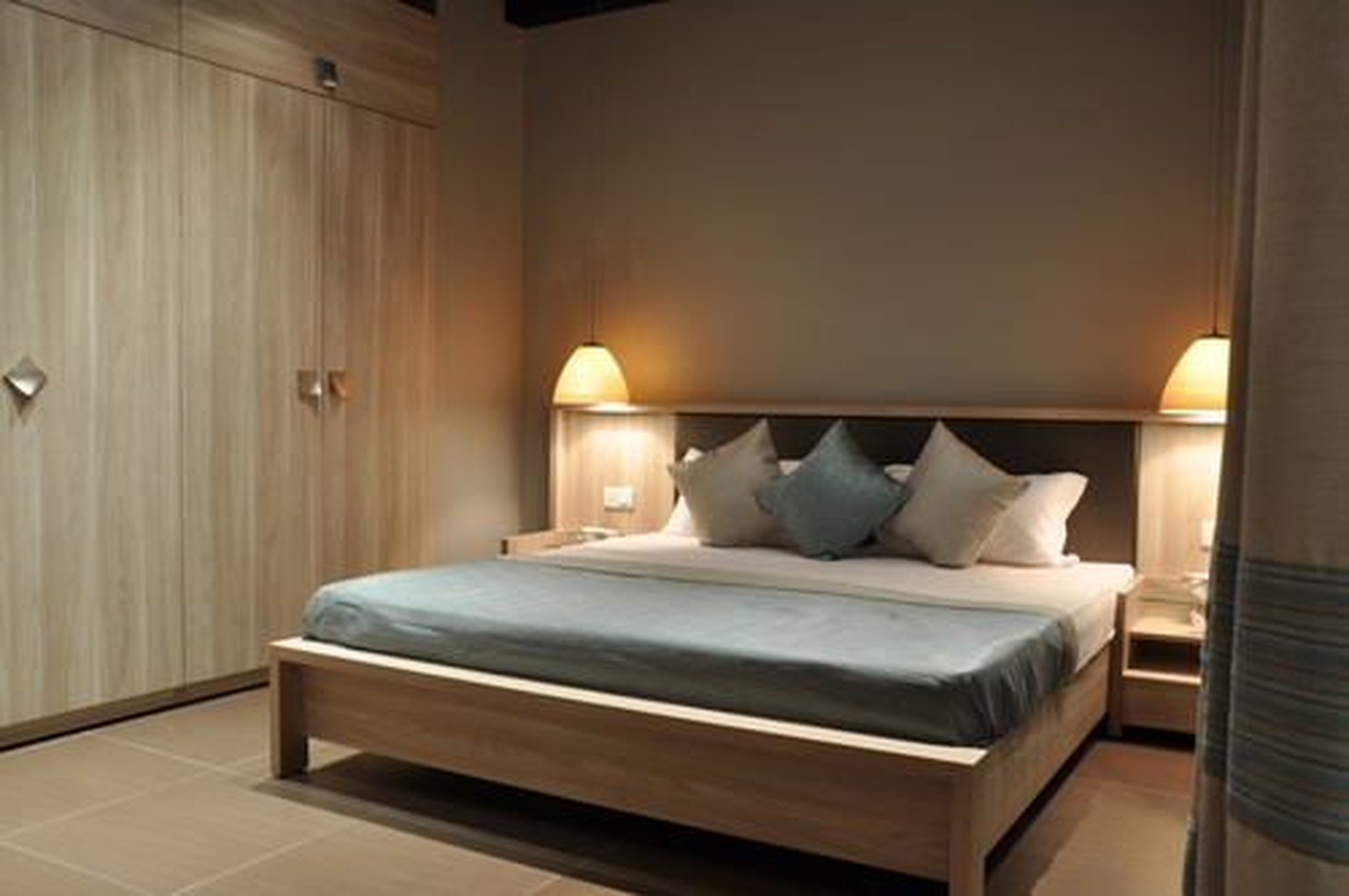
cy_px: 448
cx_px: 674
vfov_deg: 41.6
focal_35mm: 32
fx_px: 1179
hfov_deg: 59.6
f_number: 6.3
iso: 250
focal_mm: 21
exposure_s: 1/4
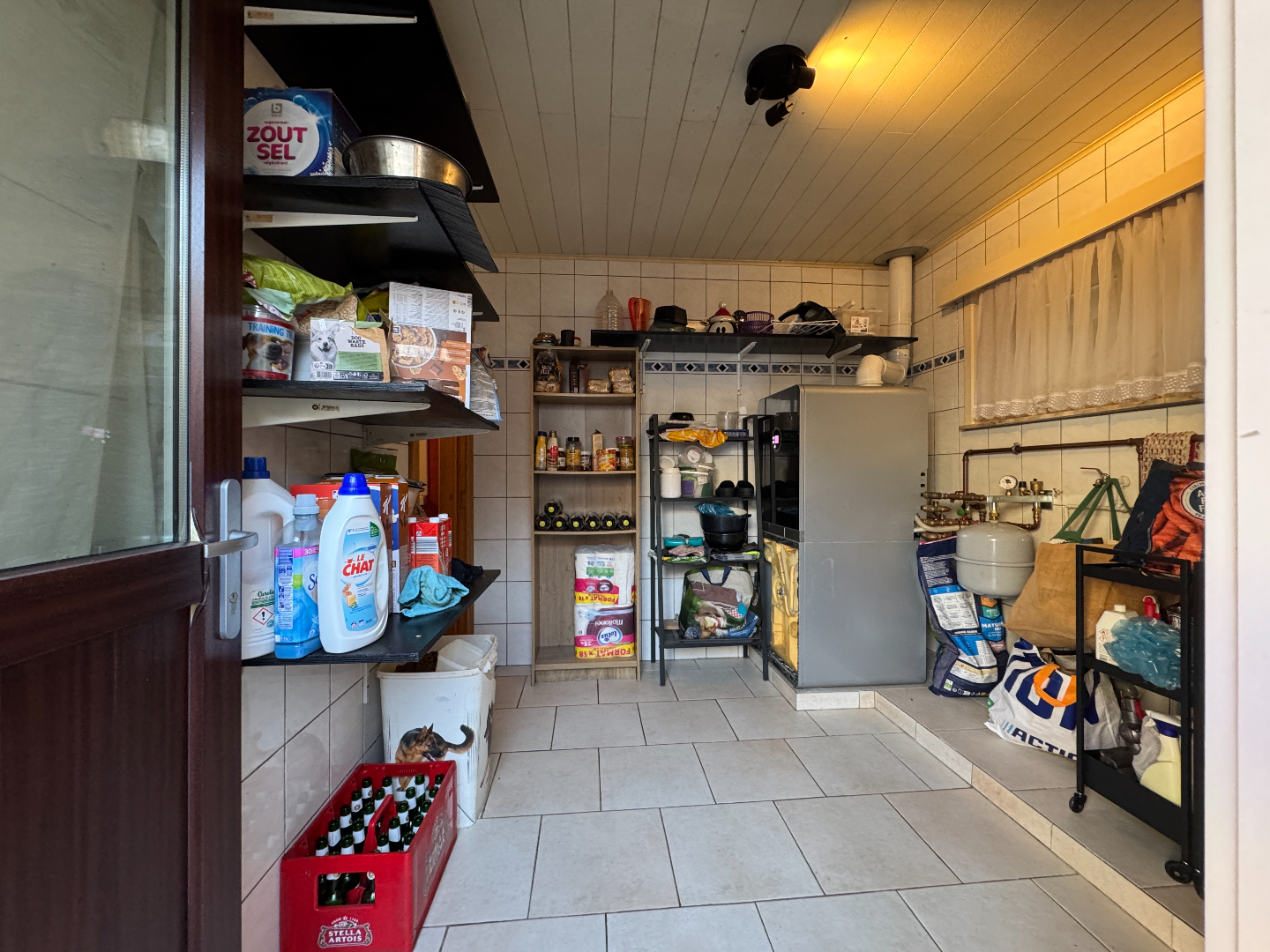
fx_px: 514
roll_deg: -0.2
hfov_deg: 102.1
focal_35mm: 14
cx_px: 635
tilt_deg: +0.8
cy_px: 476
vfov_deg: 85.7
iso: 400
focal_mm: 2.22
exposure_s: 1/50
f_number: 2.2
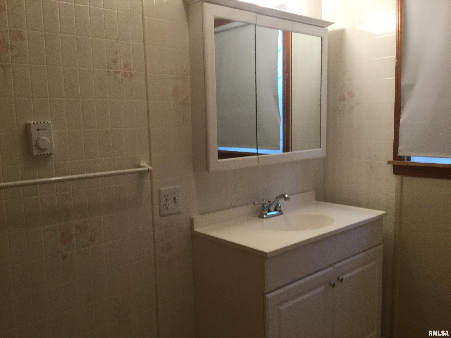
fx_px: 404
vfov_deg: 45.4
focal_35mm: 31
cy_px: 169
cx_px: 226
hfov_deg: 58.4
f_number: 2.4
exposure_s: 1/30
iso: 64
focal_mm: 3.3
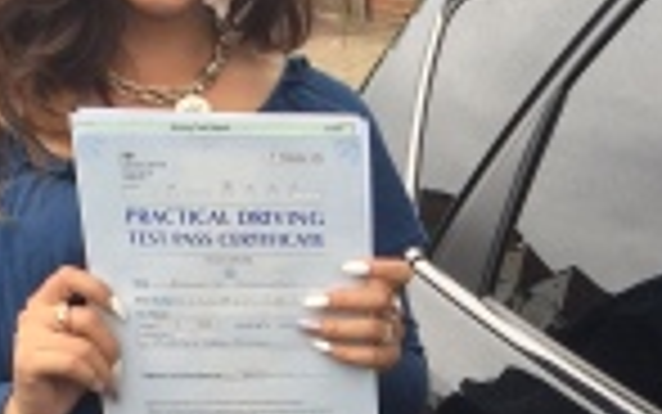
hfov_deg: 19.1
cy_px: 554
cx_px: 612
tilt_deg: -19.1
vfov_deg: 11.9
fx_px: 1931
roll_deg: +2.3
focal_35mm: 107
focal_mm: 4.15
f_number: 2.2
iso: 32
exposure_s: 1/100
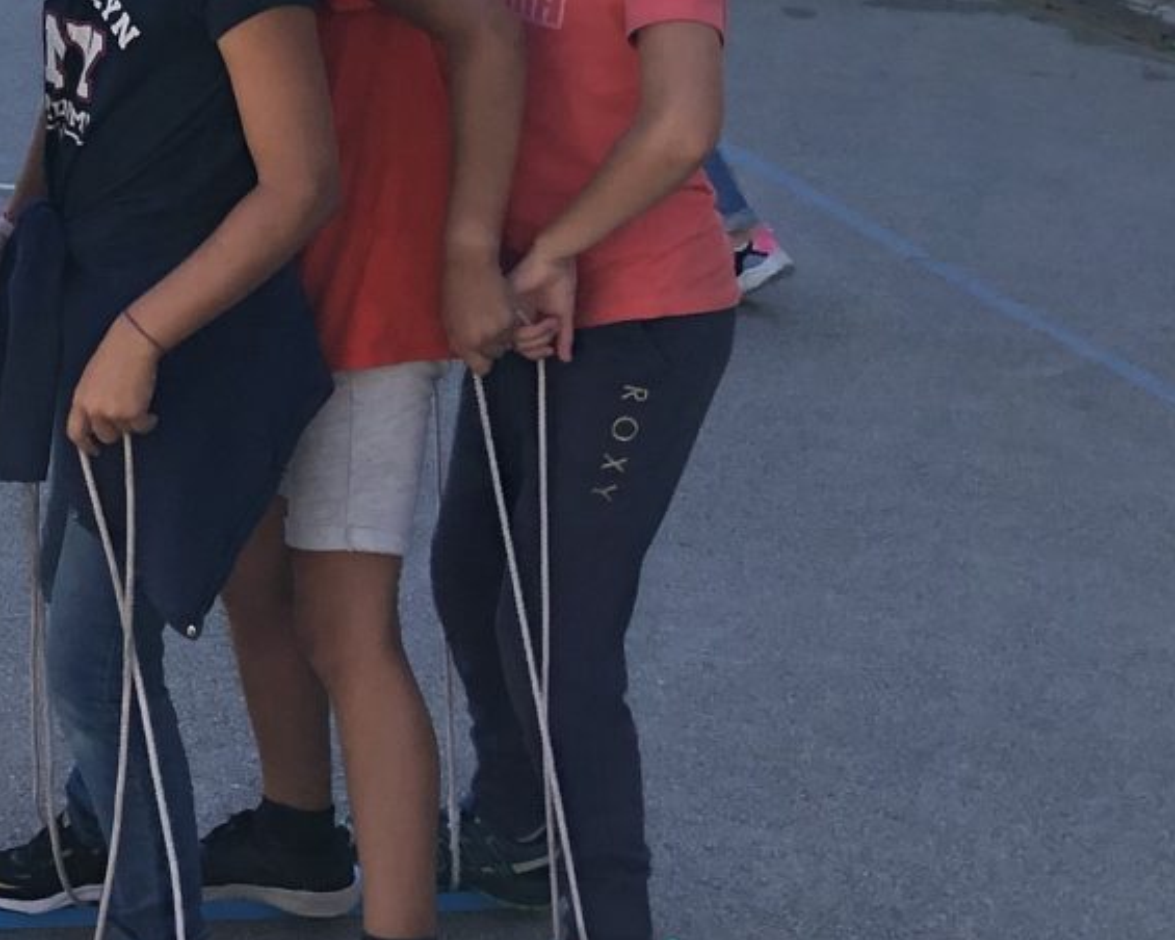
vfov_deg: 15.3
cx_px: -318
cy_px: 29
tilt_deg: -10.5
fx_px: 3443
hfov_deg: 18.2
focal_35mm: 99
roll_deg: -0.6
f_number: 1.8
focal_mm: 3.99
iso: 20
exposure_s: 1/1043
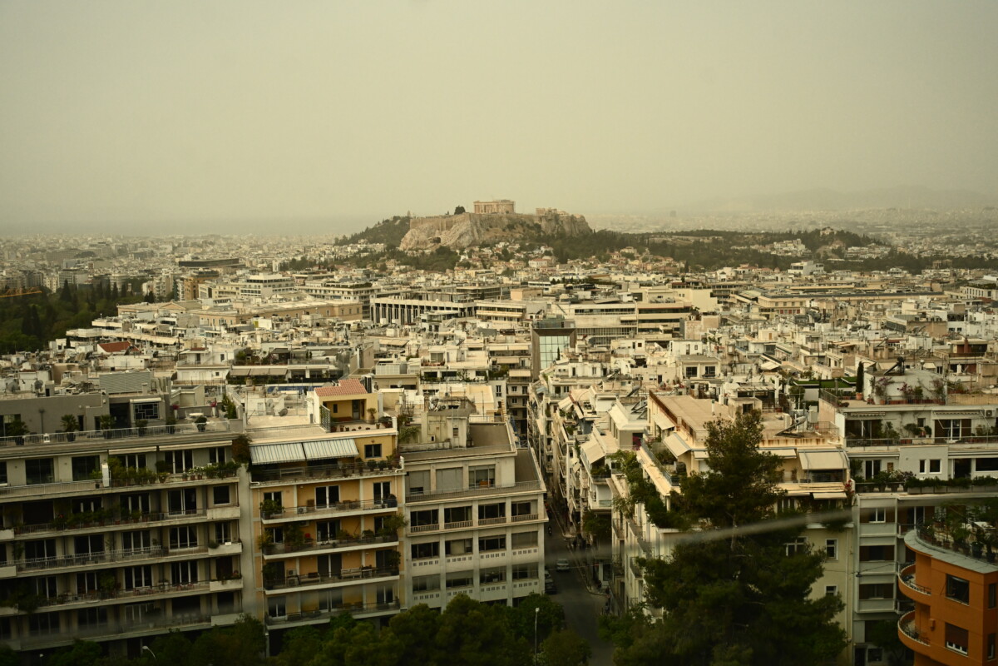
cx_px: 499
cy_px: 333
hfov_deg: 44.5
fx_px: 1220
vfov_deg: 30.5
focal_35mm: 44
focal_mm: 44
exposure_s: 1/26000
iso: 1600
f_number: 4
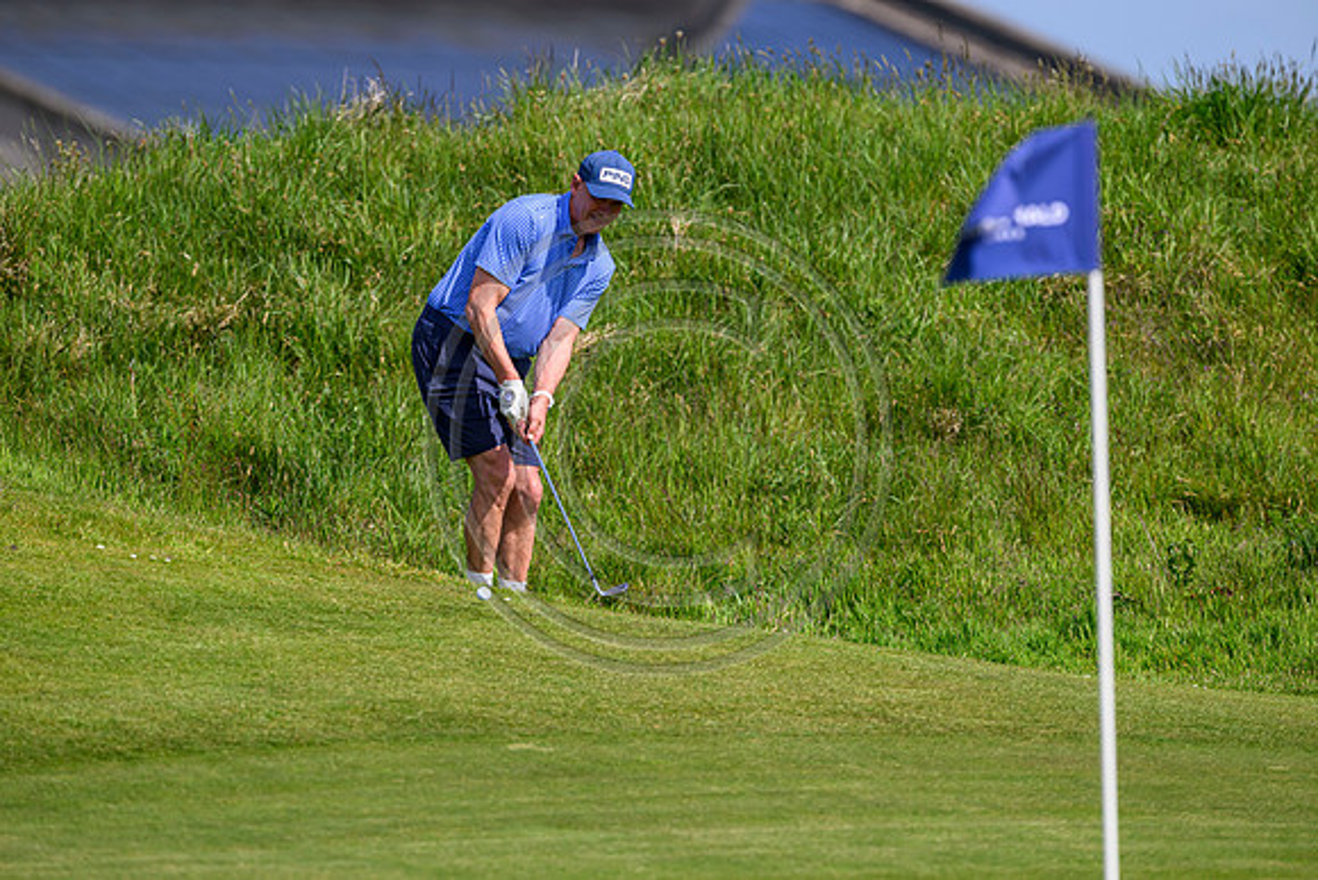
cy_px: 440
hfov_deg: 5.2
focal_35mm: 400
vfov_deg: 3.4
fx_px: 14647
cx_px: 659
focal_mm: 400
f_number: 4.5
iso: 500
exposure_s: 1/4000
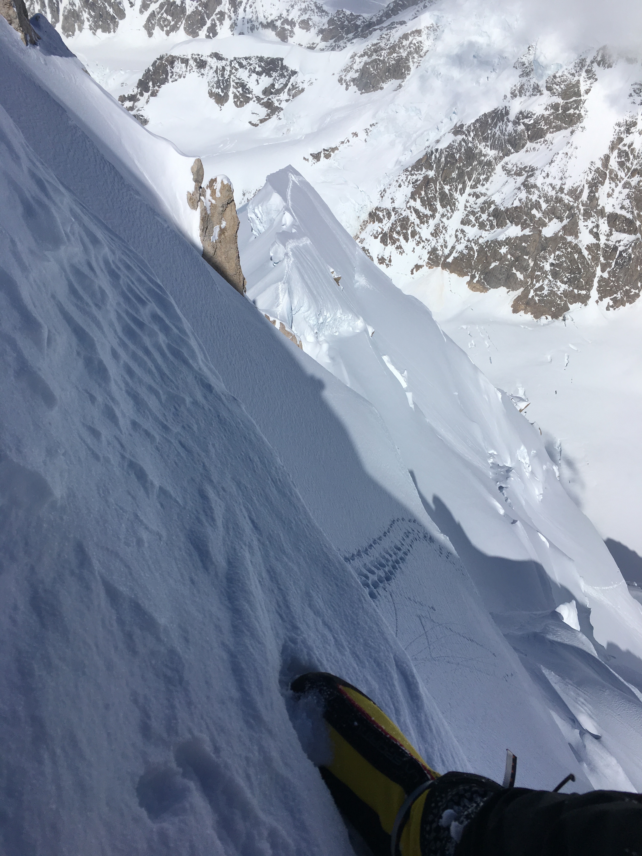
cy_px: 428
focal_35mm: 29
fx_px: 717
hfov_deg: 48.2
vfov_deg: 61.7
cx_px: 321
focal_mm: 4.15
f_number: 2.2
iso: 25
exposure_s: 1/7692
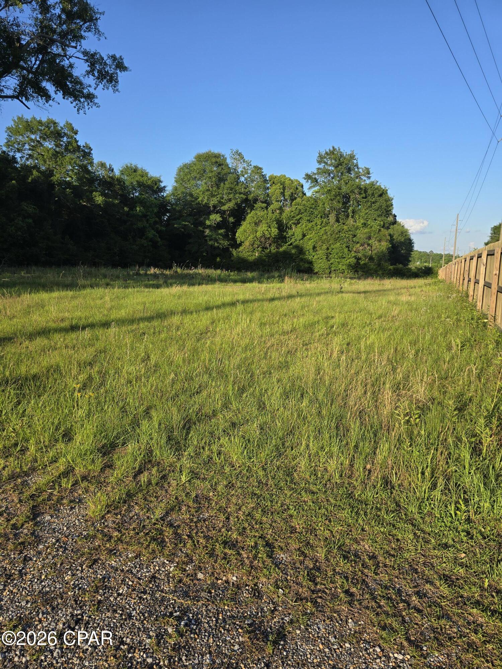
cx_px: 251
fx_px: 445
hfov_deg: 58.9
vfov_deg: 73.9
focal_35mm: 23
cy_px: 334
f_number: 1.7
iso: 12
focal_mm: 6.3
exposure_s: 1/405
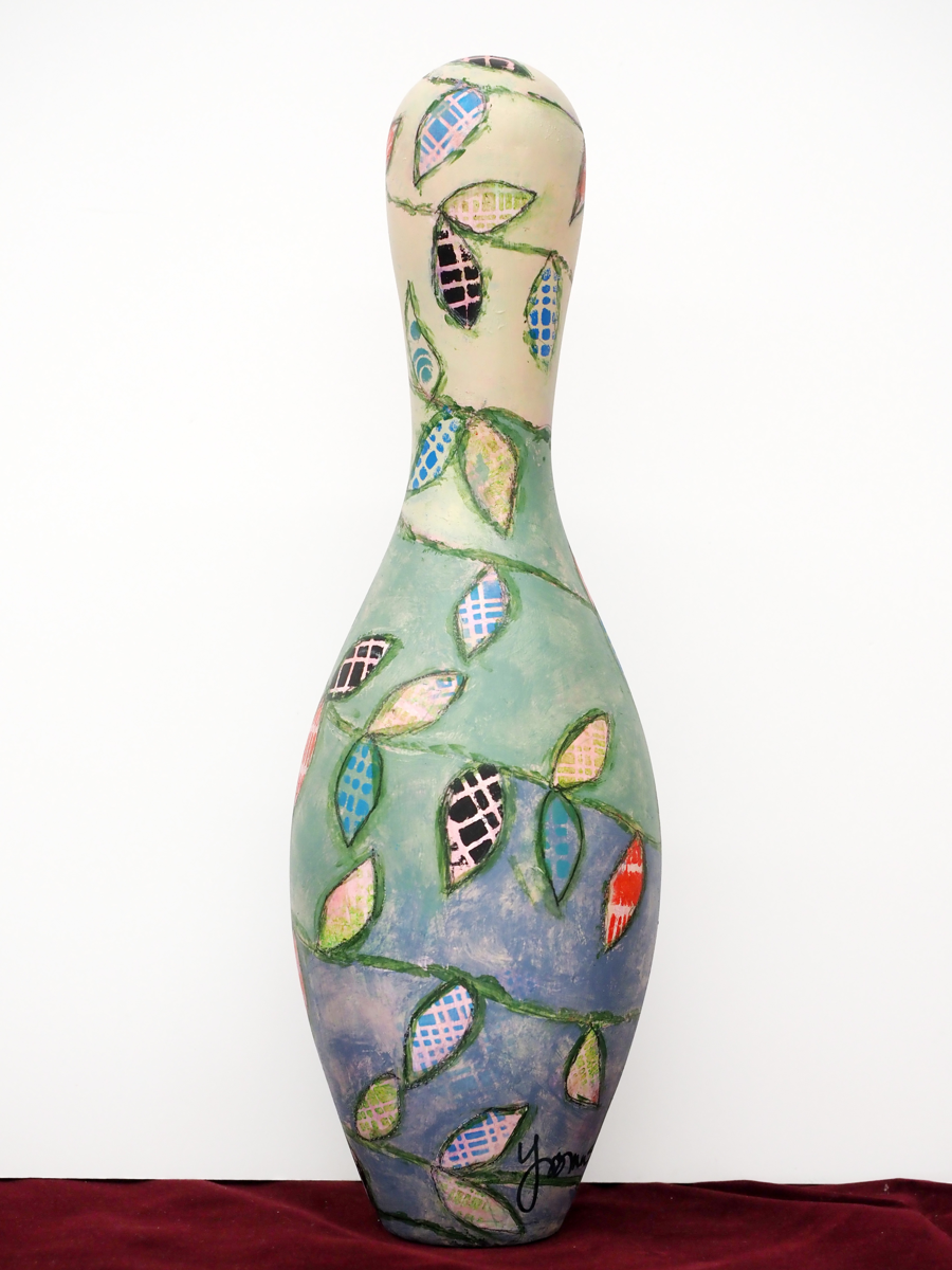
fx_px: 2934
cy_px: 635
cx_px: 476
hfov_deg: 18.4
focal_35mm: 80
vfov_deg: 24.4
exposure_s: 1/80
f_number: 5
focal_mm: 40
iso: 800
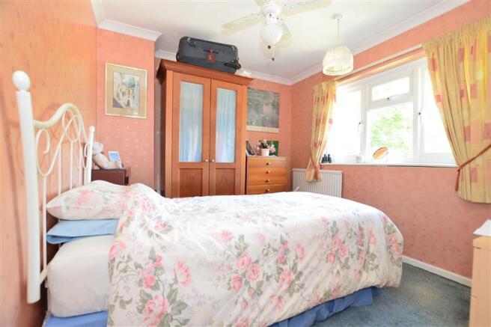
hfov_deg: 100.4
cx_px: 246
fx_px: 205
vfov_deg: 77.3
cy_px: 164
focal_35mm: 15
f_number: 5.6
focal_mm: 10
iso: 320
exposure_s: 1/6
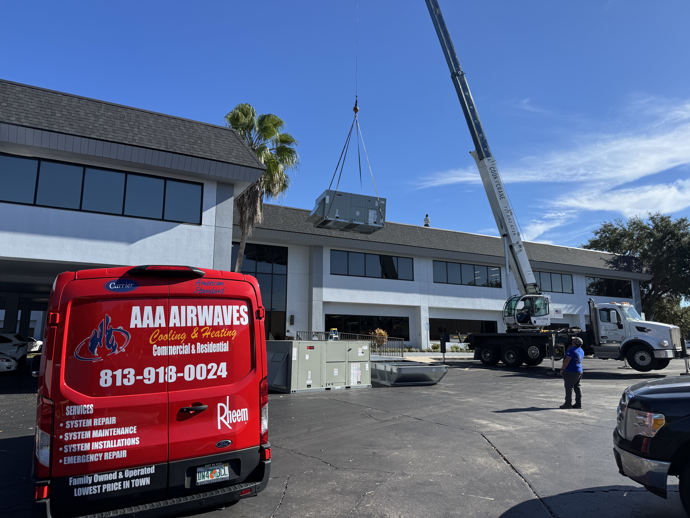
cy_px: 259
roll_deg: -0.2
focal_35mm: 24
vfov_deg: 56.8
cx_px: 345
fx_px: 478
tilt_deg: +11.5
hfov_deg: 71.6
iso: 80
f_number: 1.78
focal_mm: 6.76
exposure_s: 1/3802
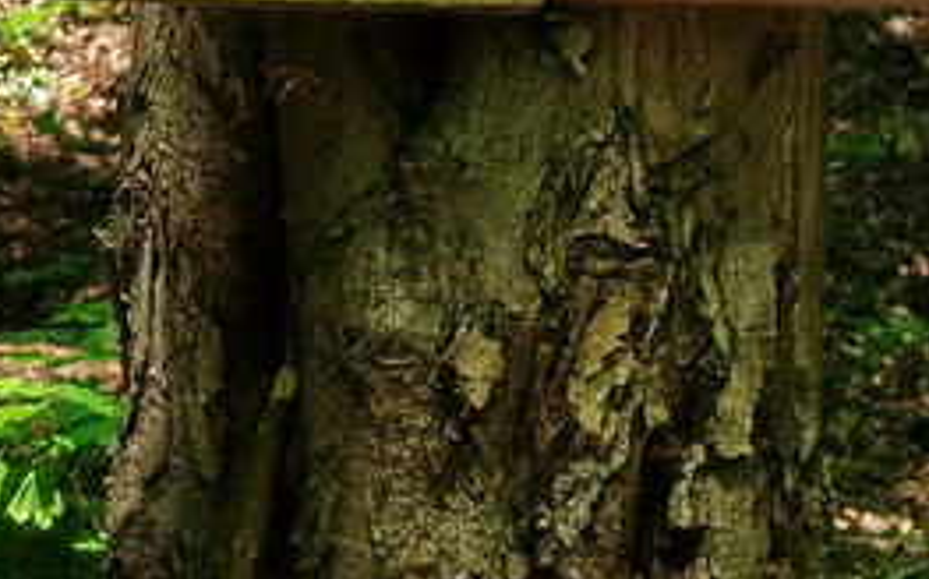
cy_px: -346
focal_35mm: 611
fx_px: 15460
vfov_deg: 2.1
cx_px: 616
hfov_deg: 3.4
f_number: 3.4
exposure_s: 1/106
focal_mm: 14.46
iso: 50
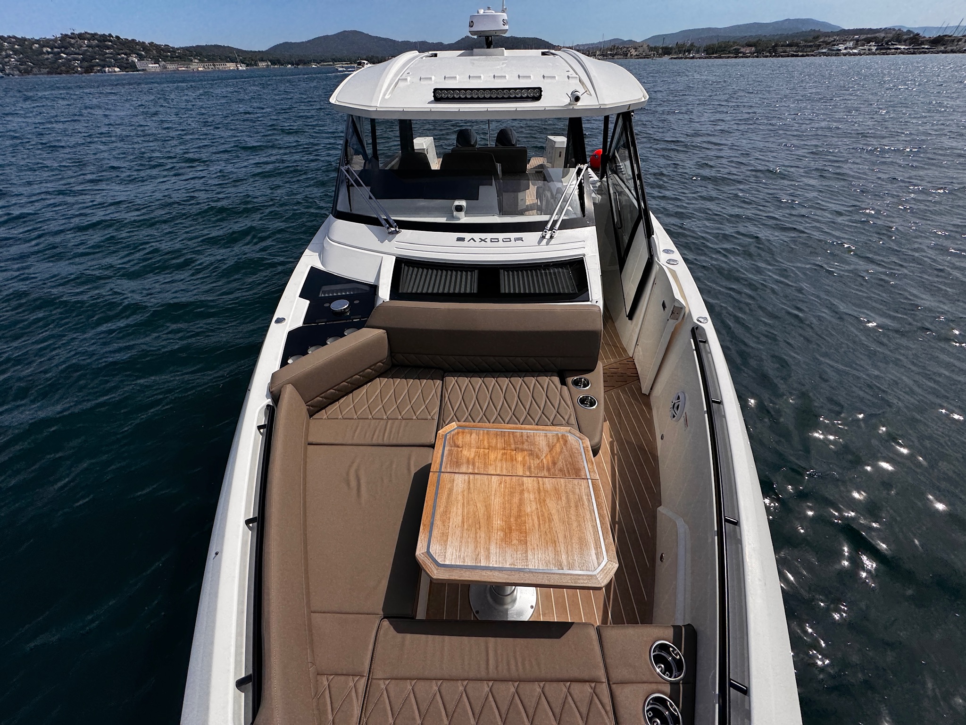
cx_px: 483
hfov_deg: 102.1
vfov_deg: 85.7
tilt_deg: -37.7
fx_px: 391
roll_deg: +1.3
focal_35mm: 14
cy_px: 362
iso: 50
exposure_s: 1/3390
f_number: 2.2
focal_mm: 2.22
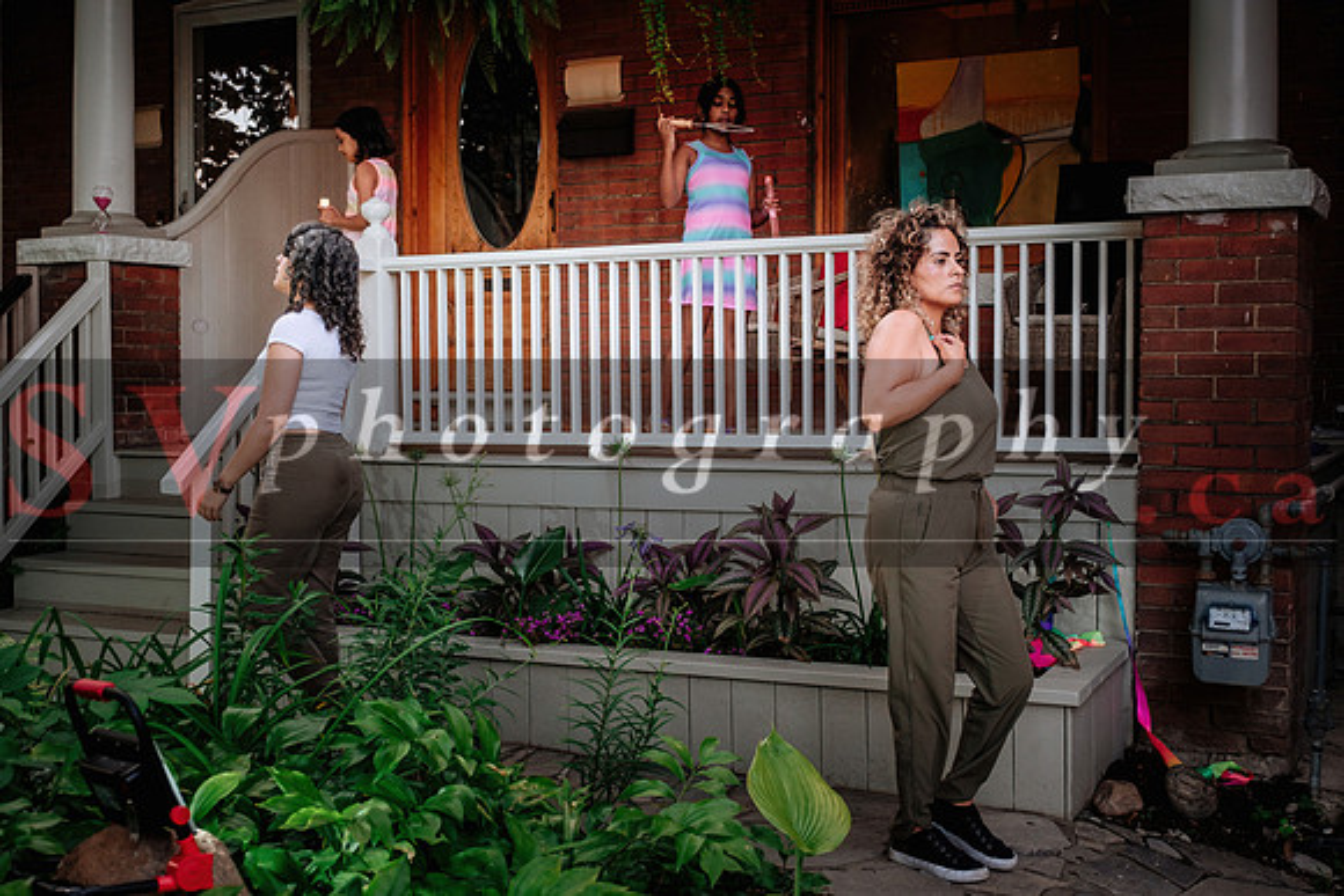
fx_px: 1562
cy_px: 449
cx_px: 689
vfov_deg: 32.0
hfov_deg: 46.5
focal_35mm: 42
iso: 800
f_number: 2.8
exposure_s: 1/250
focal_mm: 26.6
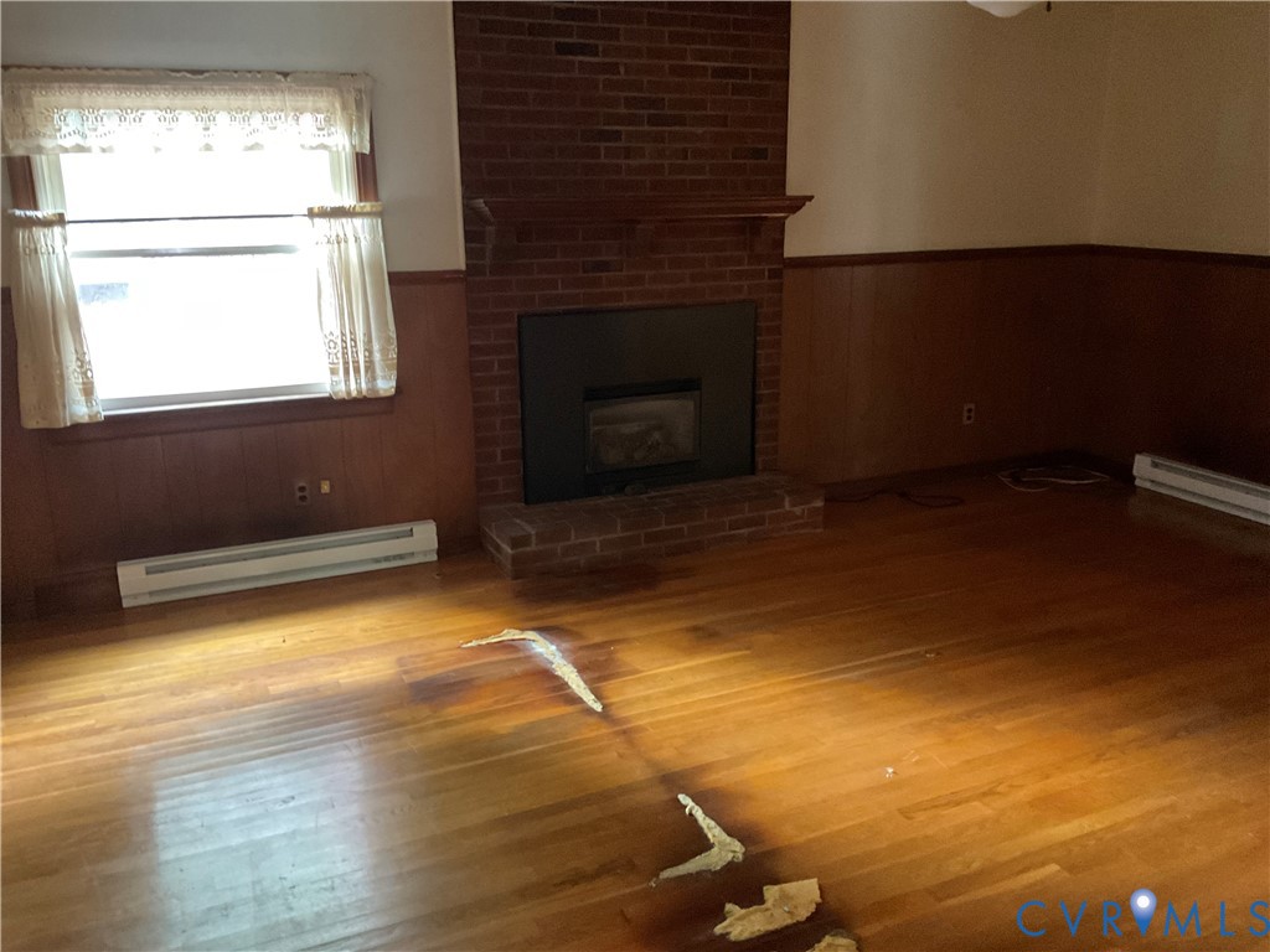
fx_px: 1064
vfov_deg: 48.2
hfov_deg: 61.7
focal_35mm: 29
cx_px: 635
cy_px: 476
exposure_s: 1/24
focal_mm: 3
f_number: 1.8
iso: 500
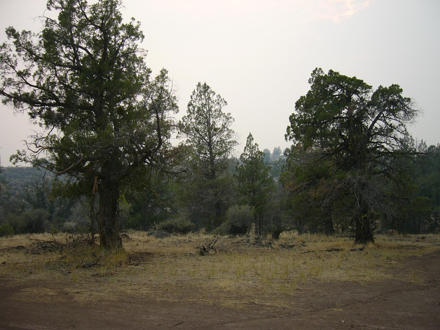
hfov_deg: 52.6
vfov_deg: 40.7
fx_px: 445
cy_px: 165
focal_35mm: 35
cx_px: 220
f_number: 2.8
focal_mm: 5.8
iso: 50
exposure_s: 1/250
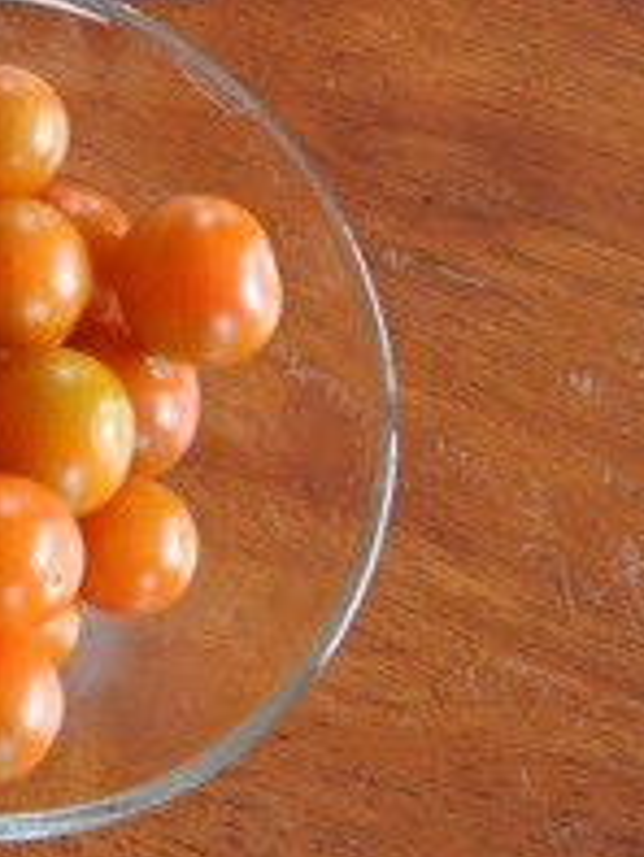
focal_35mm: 97
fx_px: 2404
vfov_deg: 19.6
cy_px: -13
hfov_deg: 12.8
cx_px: -735
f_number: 3.8
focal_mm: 11.8
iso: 800
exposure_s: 1/60
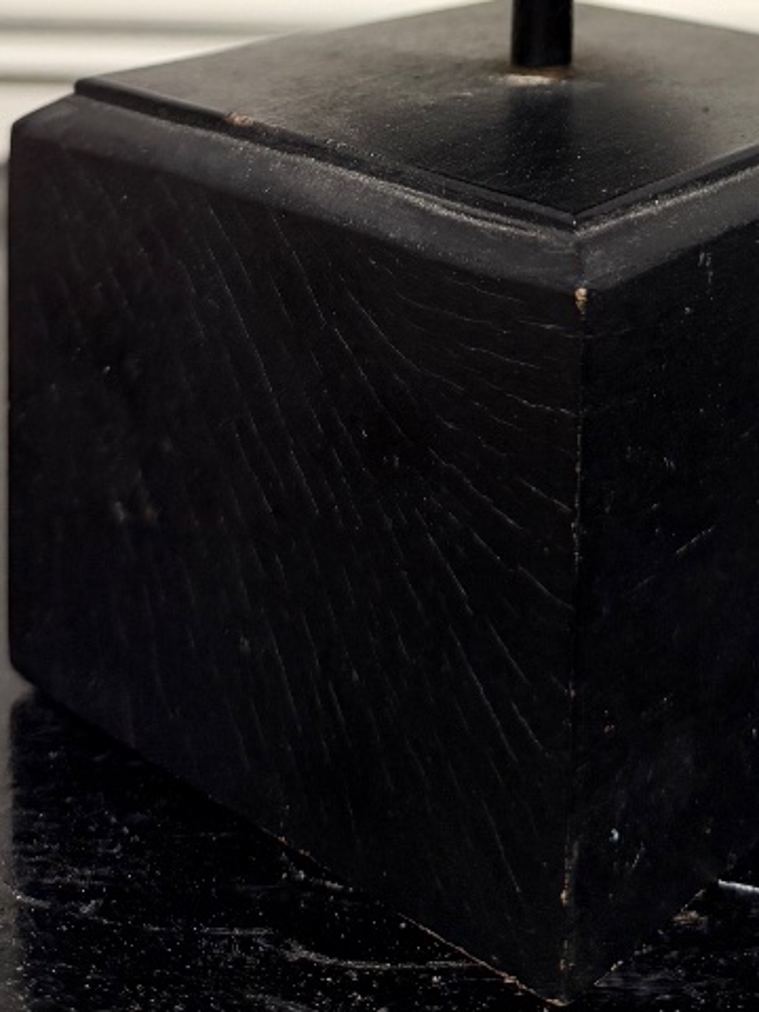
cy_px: -192
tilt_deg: -4.3
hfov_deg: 24.2
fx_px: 1754
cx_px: 561
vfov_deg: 28.2
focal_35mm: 60
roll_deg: -1.0
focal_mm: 6.76
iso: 200
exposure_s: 1/50
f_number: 1.78
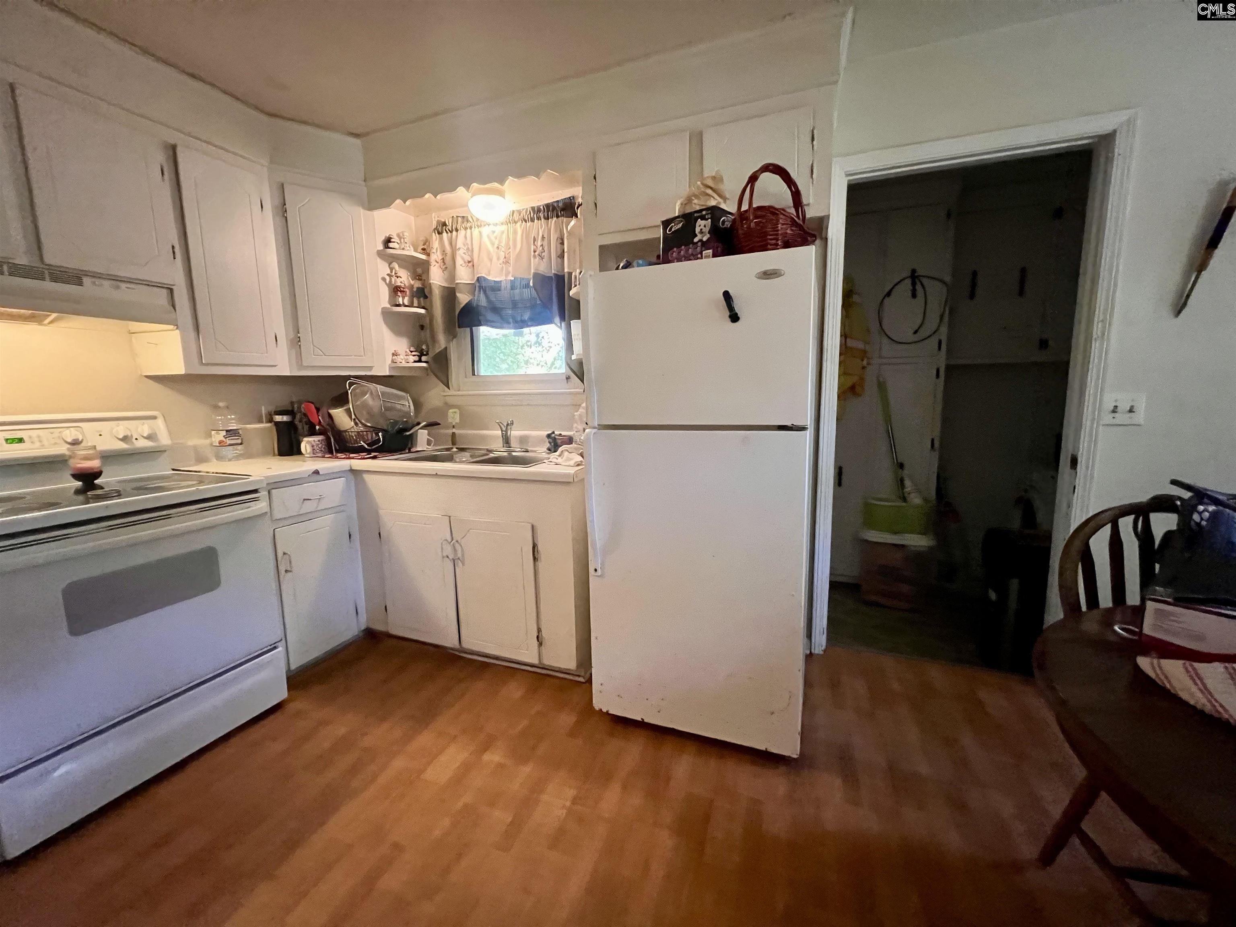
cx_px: 618
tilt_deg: -8.2
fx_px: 464
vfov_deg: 89.9
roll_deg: +0.7
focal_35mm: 13
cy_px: 464
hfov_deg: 106.2
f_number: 1.8
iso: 1000
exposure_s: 1/60
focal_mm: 1.57
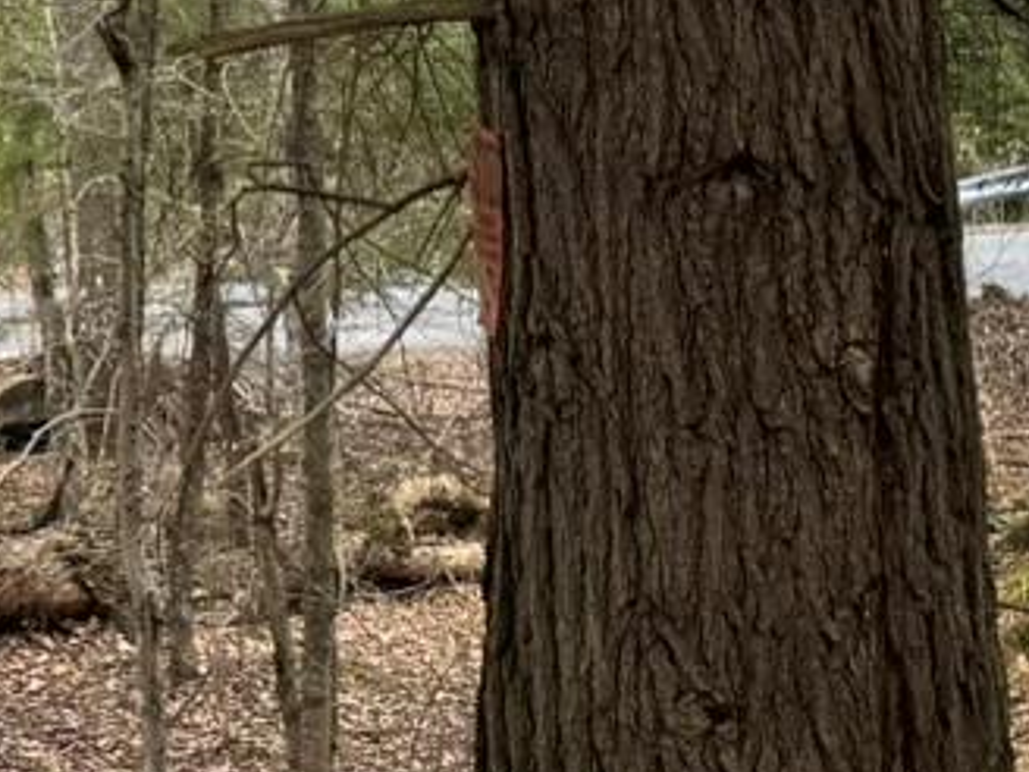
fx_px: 4459
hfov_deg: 11.9
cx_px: -925
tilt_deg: +3.7
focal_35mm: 150
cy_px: -339
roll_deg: +2.8
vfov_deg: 9.6
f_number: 1.78
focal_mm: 6.76
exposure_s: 1/995
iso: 80
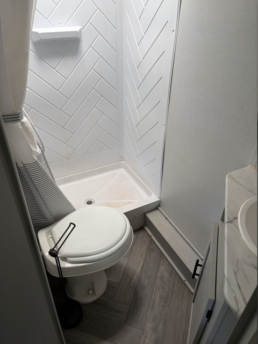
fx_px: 258
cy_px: 172
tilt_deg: -33.9
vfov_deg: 67.3
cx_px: 129
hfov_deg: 53.1
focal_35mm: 26
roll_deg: +0.5
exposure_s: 1/108
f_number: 1.6
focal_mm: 5.96
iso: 125
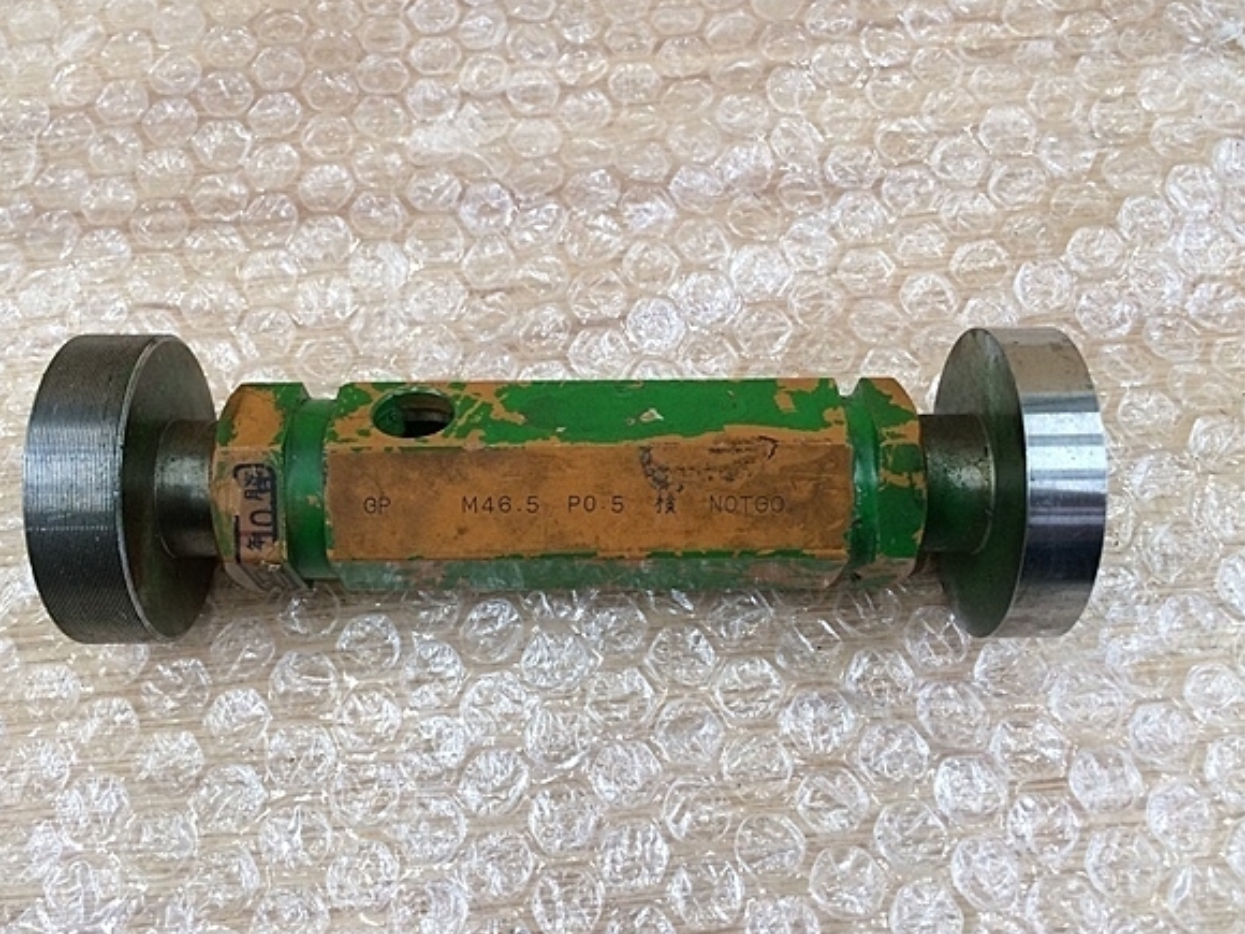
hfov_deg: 56.7
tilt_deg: -65.5
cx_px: 562
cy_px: 466
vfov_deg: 44.2
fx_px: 1151
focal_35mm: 32
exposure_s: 1/30
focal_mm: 4.15
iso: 50
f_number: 2.2
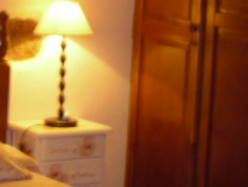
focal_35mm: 143
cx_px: -69
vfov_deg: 10.4
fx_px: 1026
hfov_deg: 13.3
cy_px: 23
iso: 64
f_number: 2.8
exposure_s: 1/4
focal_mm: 6.2
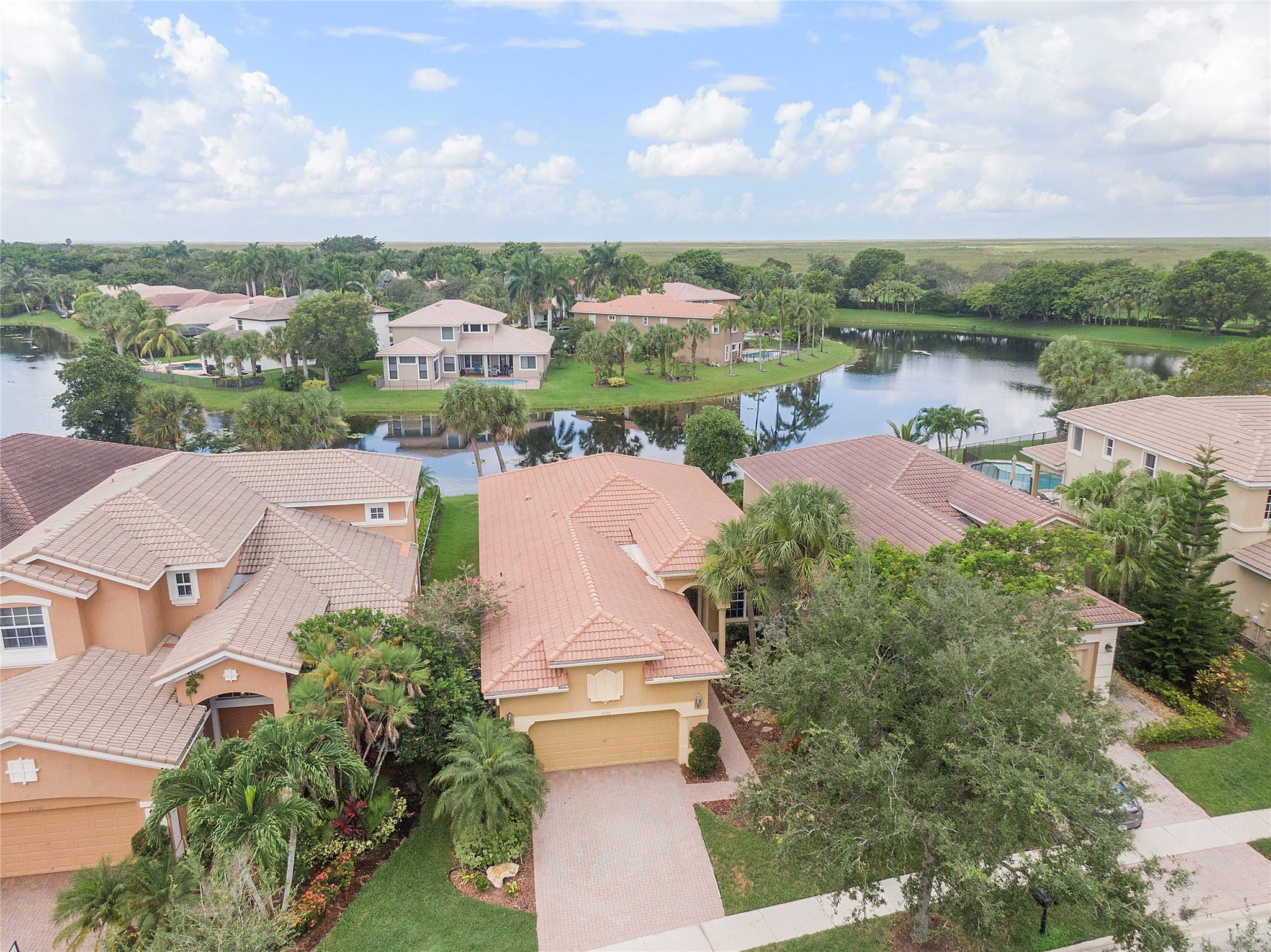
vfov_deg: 56.8
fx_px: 881
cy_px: 476
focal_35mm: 24
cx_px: 636
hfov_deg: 71.6
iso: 100
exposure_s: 1/640
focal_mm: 4.39
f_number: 2.8
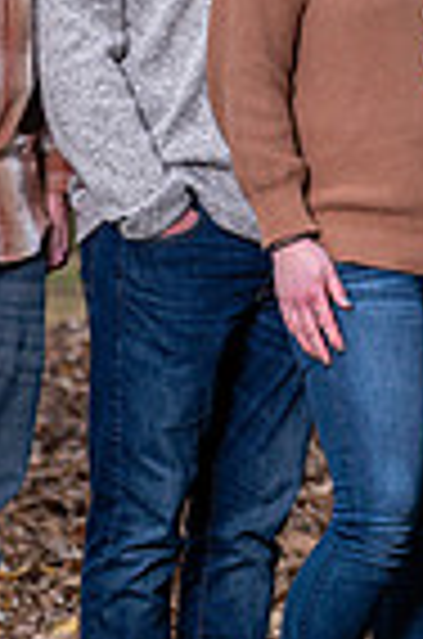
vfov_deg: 3.9
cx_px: 855
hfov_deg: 2.6
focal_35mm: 533
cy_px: 142
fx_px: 9440
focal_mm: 130
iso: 200
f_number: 4
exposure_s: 1/125
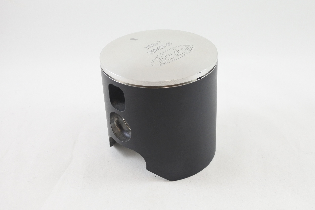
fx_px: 350
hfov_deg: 48.5
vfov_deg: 33.4
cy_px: 105
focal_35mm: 40
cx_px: 158
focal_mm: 15
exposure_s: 1/125
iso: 560
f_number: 4.2
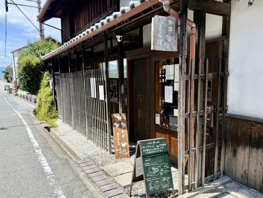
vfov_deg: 56.8
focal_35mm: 24
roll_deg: -0.7
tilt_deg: -7.7
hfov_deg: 71.6
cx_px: 132
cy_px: 99
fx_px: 182
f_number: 1.78
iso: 100
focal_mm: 6.76
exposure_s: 1/2370
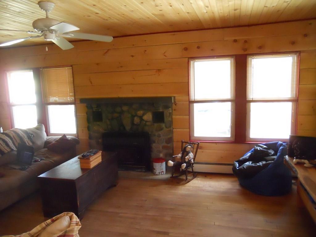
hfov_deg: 63.4
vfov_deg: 49.7
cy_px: 118
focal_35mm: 28
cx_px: 158
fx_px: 256
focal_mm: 5
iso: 800
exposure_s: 1/100
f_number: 2.7
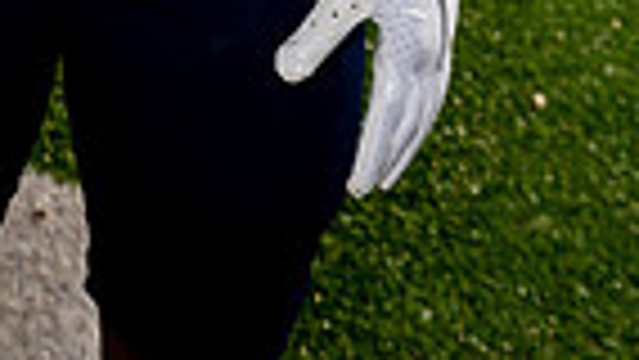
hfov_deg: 11.1
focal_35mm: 193
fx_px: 3271
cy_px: -626
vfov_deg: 5.9
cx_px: 94
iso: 100
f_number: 7.1
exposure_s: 1/250
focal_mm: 58
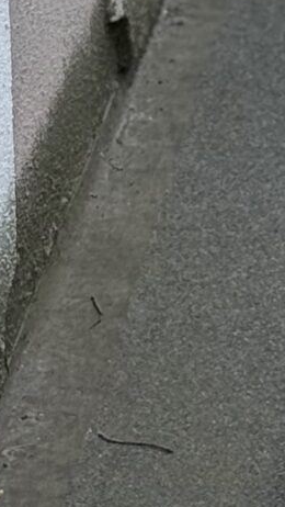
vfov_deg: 7.2
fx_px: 3895
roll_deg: -0.2
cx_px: 601
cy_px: -471
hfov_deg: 4.1
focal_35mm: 290
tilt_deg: -11.5
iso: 64
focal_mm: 6.76
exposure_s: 1/740
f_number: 1.78
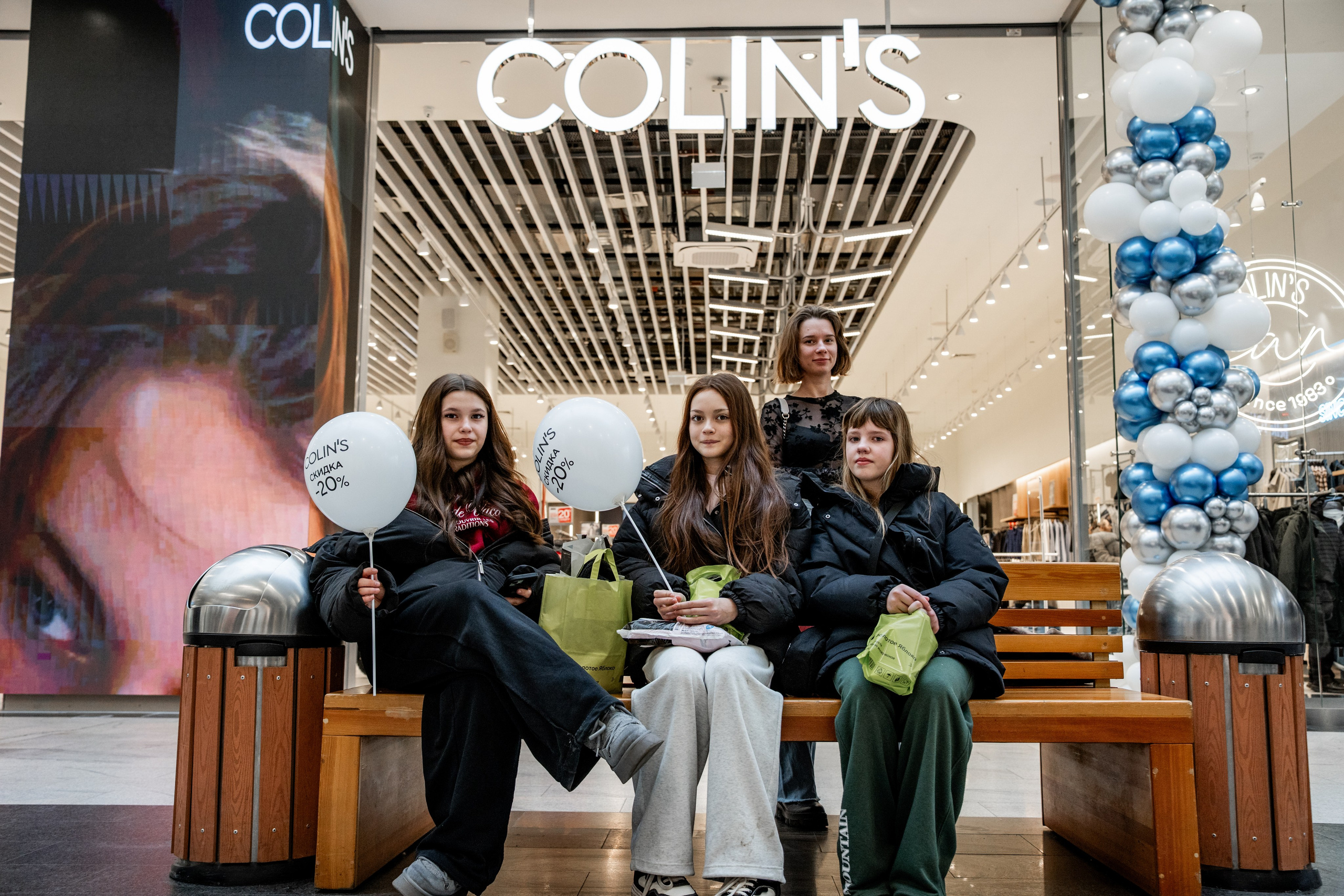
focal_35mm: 31
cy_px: 448
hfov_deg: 60.3
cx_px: 672
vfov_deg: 42.3
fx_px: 1157
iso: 1250
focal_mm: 31
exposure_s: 1/320
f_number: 4
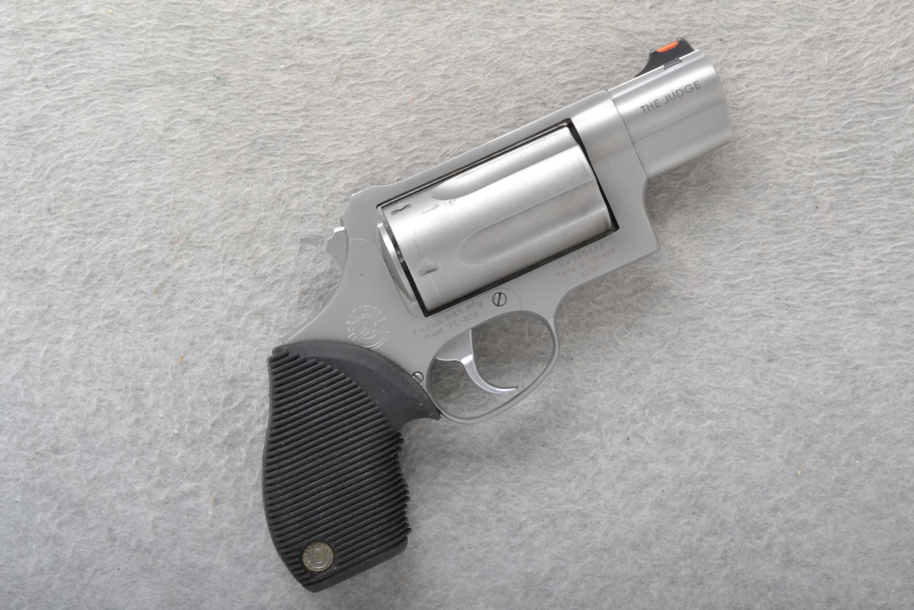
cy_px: 305
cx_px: 457
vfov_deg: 19.7
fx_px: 1752
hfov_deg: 29.2
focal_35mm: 69
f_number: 20
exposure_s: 1/160
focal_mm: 46
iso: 3200
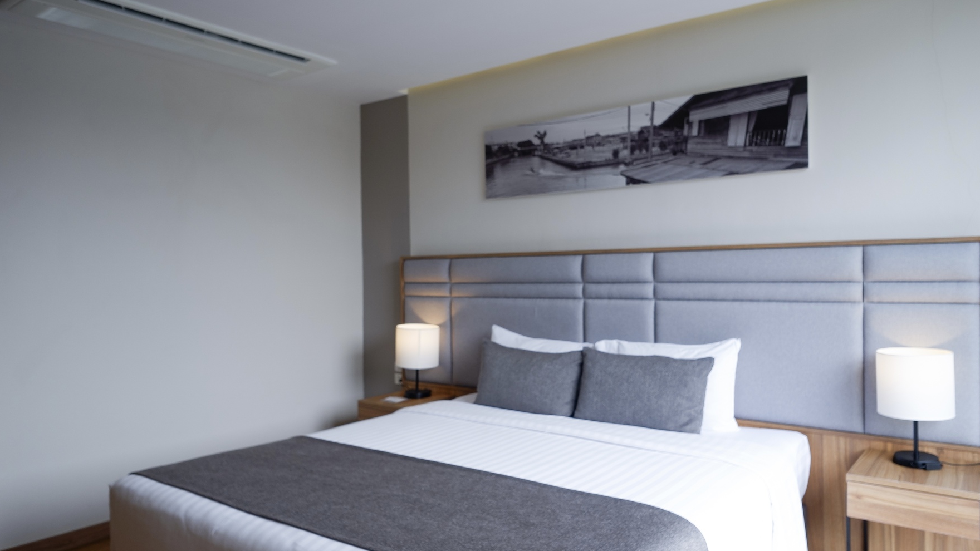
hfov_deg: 76.2
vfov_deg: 47.7
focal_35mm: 24
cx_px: 522
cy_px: 293
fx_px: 624
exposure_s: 1/140
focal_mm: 14
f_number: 4.5
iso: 200
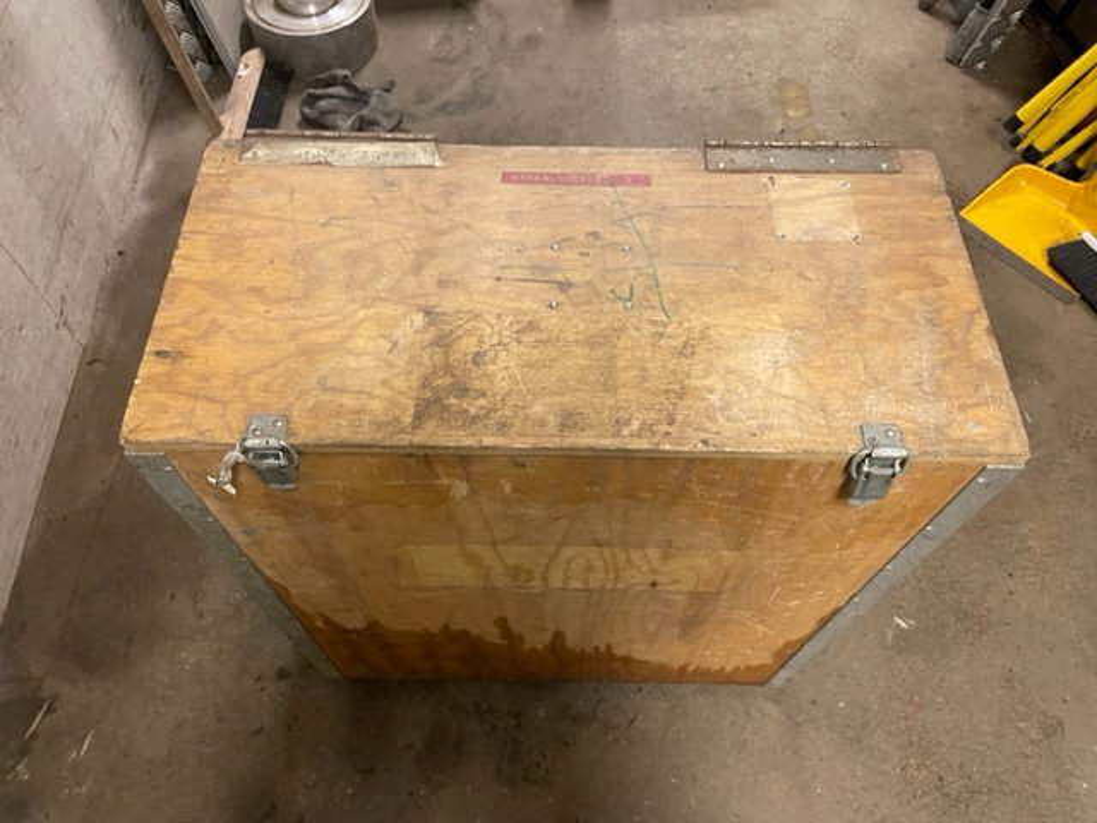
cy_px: 412
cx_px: 548
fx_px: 824
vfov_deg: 53.1
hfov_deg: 67.3
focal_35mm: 26
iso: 250
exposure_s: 1/50
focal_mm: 4.2
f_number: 1.6
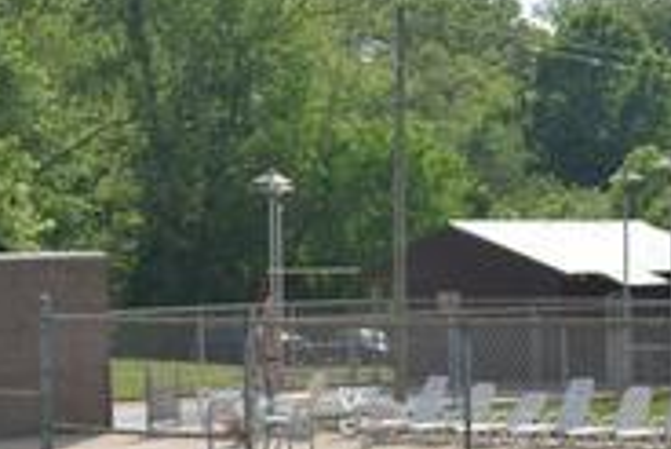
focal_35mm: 179
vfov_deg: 7.7
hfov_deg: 11.5
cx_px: 244
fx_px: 3340
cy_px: 349
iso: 400
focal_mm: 55
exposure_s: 1/1600
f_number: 6.3
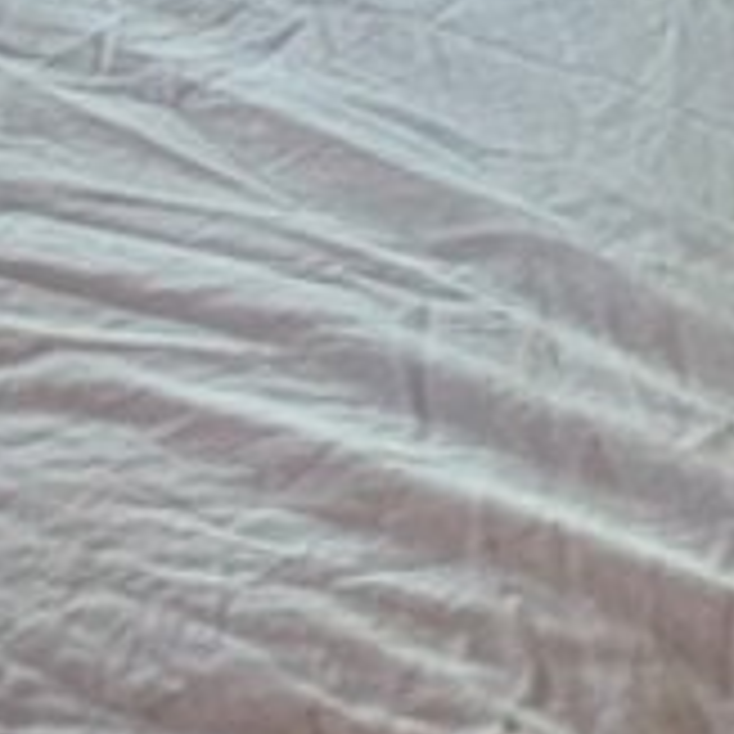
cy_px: -684
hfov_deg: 14.2
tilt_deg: -16.5
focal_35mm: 113
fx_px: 2711
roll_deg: +4.3
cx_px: -432
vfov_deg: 13.5
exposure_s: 1/121
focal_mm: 4.25
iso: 80
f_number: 1.8
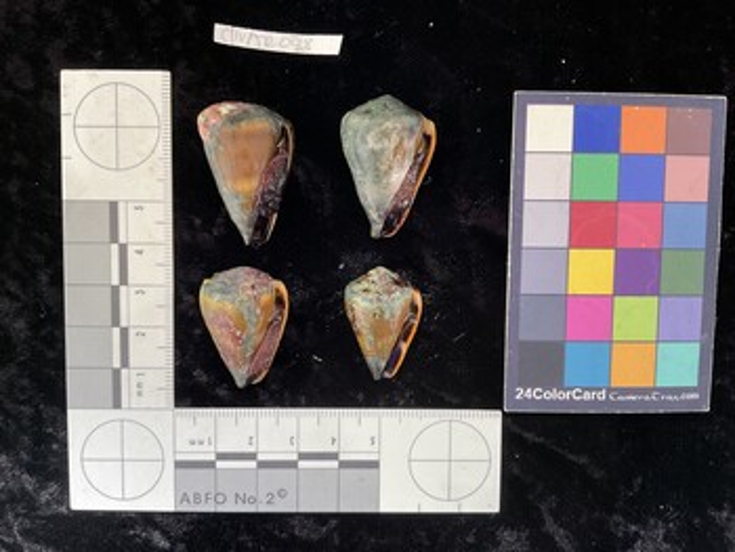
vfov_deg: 48.3
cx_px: 368
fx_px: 616
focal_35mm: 29
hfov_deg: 61.6
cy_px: 276
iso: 64
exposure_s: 1/60
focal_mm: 3
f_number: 1.8
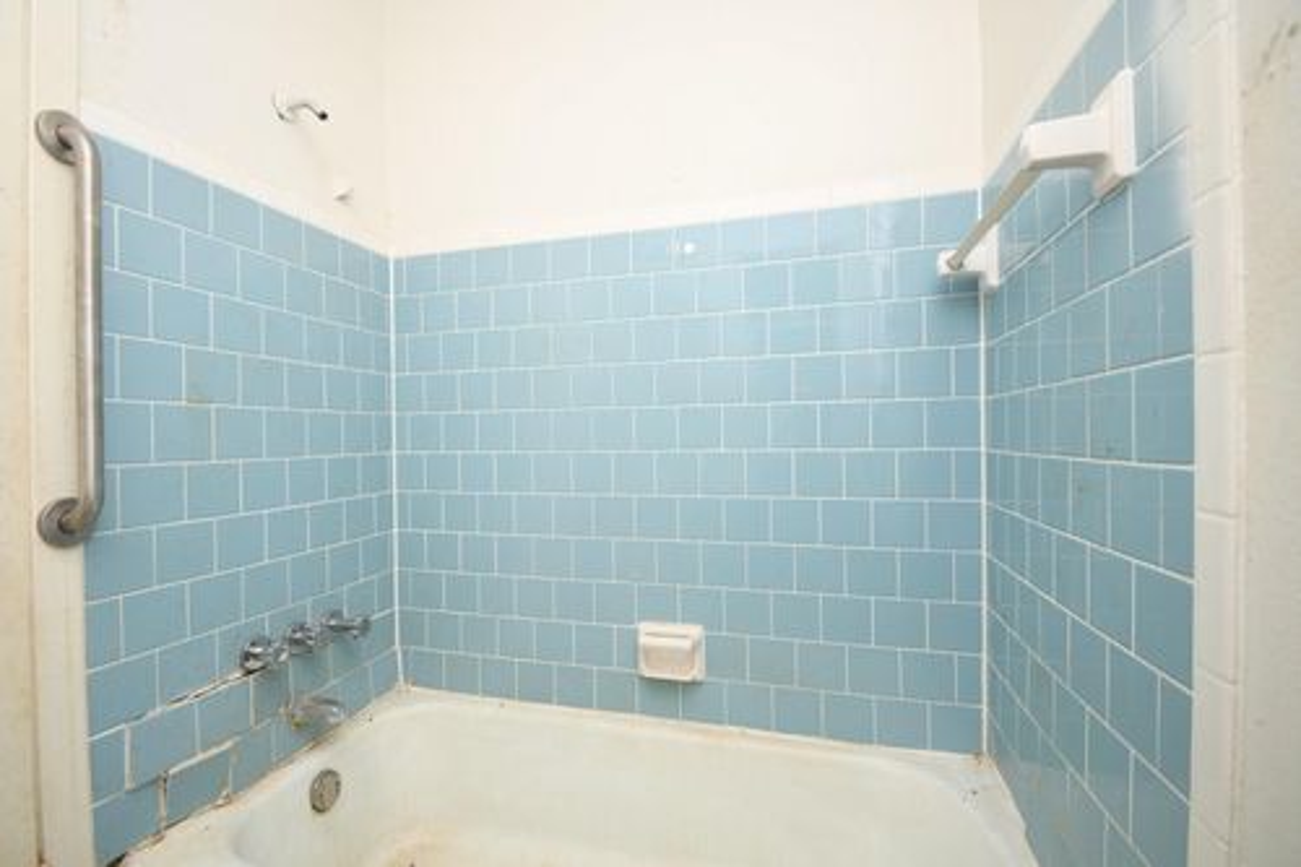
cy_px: 434
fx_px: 542
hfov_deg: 100.4
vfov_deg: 77.3
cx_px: 650
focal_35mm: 15
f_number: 5.6
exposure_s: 1/125
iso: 250
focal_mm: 10
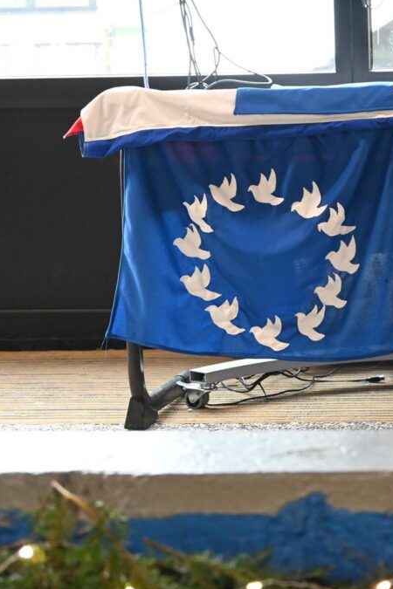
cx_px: 390
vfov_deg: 22.9
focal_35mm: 89
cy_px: 295
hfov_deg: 15.1
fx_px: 1453
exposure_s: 1/60
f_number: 5.6
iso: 5000
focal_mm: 39
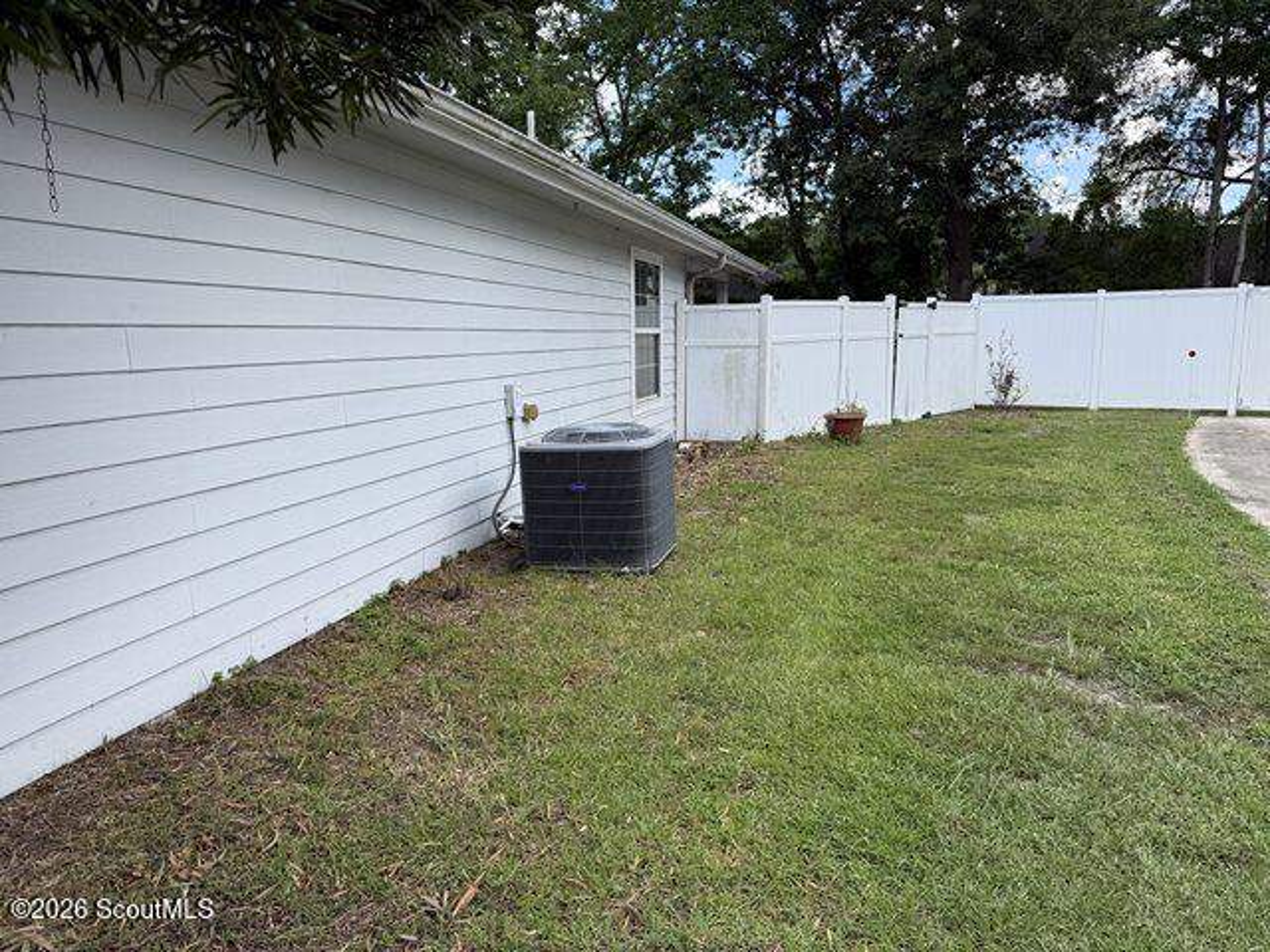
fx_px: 881
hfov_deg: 71.6
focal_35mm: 24
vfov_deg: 56.8
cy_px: 476
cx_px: 635
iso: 80
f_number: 1.78
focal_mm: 6.76
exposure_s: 1/1192
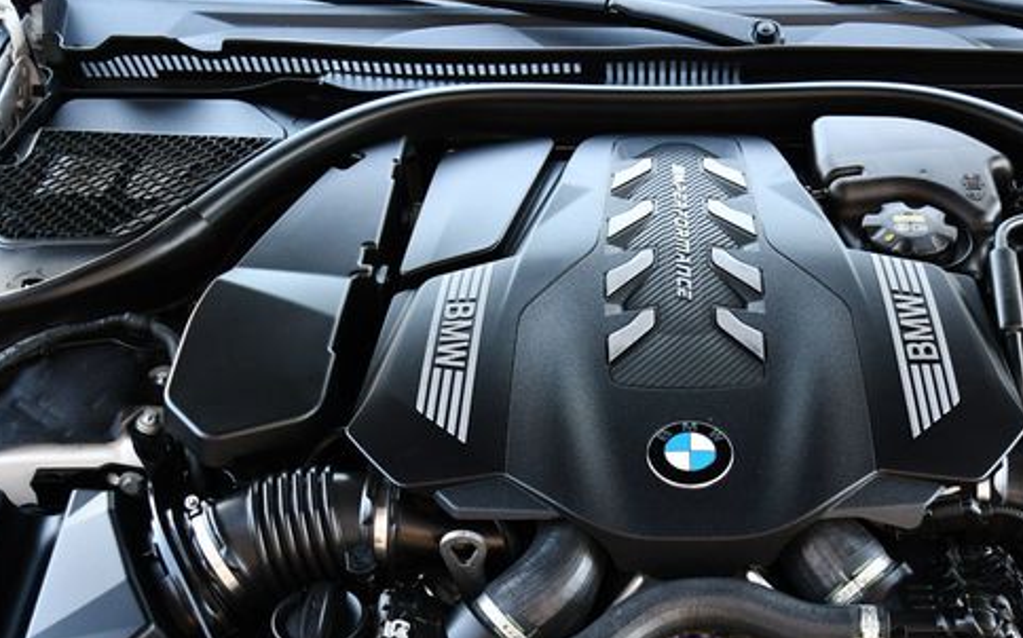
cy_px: 435
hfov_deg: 37.2
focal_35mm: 54
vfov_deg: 23.8
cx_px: 662
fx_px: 1505
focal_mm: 20
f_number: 3.8
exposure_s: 1/200
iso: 800
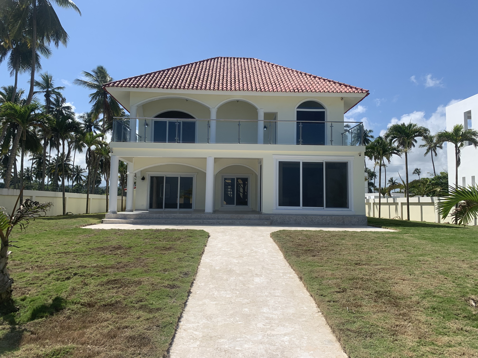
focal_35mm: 26
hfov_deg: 67.3
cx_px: 239
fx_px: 359
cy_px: 179
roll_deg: +0.1
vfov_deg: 53.1
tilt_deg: +5.5
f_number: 1.8
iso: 25
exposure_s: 1/4098
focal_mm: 4.25
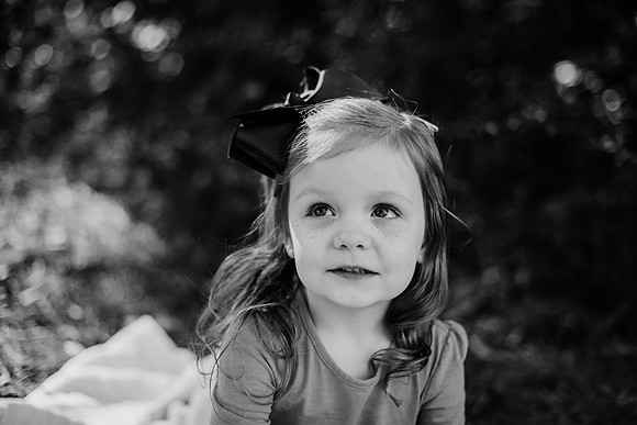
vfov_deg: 27.0
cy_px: 212
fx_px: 885
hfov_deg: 39.6
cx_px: 318
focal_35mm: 50
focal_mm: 50
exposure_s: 1/1000
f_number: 2
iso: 200
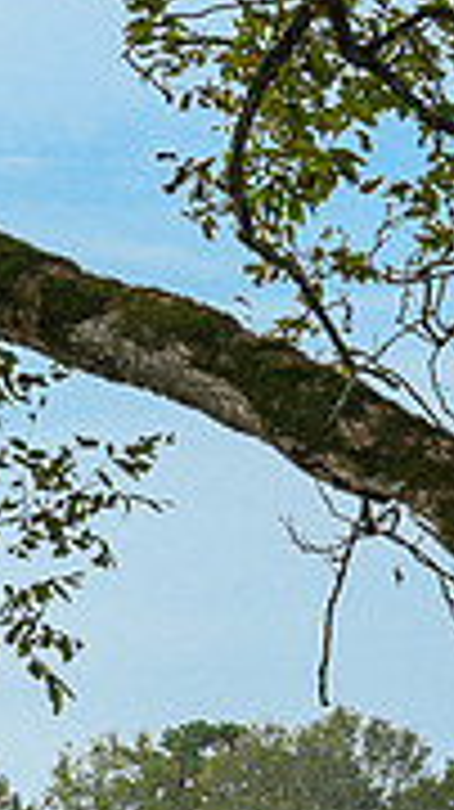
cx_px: -273
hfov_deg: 3.1
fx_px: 8491
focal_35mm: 396
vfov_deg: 5.4
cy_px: 887
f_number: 6.3
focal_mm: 104
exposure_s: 1/500
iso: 400
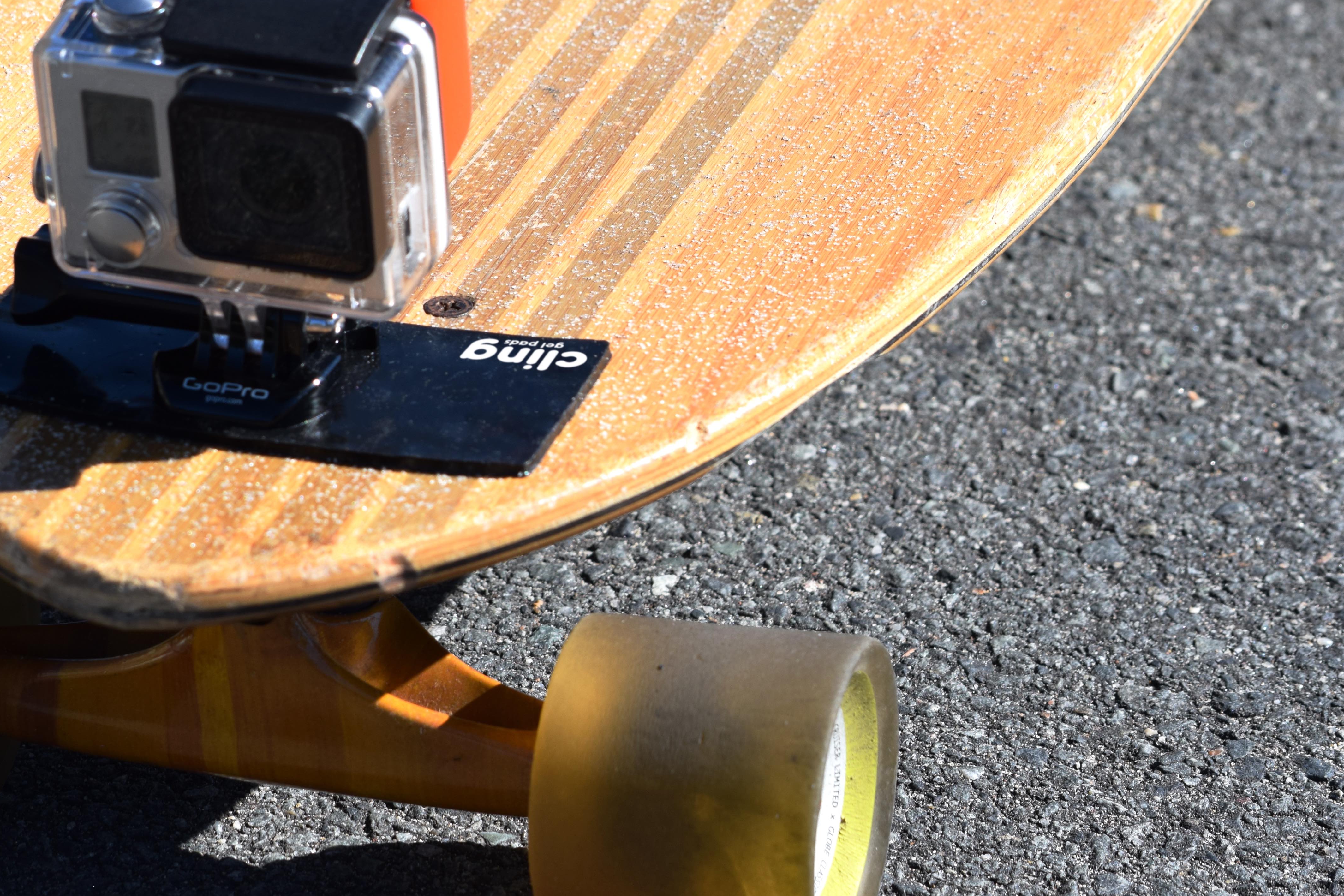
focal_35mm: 148
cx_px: 469
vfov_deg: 9.3
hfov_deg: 13.9
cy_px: 315
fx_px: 5525
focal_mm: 70
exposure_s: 1/320
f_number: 9
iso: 200
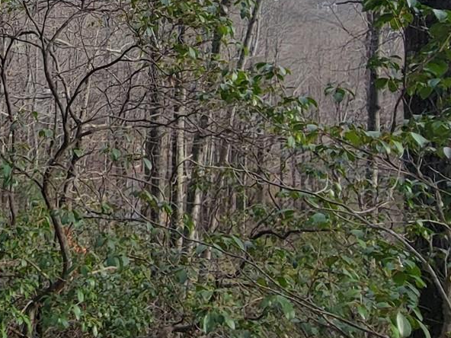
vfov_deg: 29.4
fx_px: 586
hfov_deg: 36.7
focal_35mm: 45
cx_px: -24
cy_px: -22
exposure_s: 1/633
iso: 50
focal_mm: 2.2
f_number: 2.2
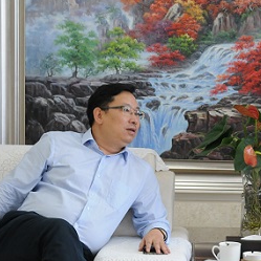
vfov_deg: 12.2
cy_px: 195
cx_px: 253
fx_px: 1220
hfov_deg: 12.1
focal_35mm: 143
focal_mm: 40
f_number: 4.5
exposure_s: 1/80
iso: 800
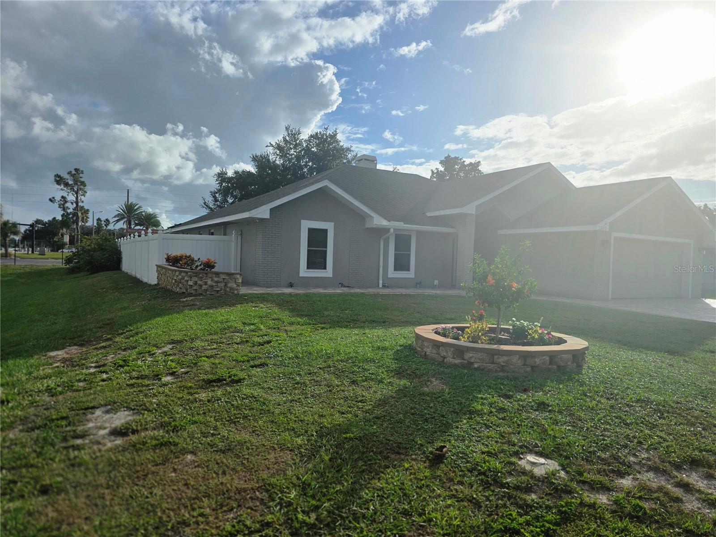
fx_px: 476
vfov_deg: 58.9
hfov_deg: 73.9
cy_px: 268
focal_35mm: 23
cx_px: 358
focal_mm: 6.3
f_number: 1.7
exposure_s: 1/7944
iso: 20
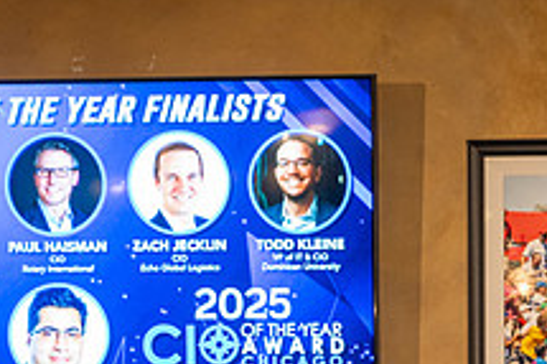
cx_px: 542
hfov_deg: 11.4
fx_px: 2702
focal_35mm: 178
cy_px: 489
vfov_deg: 7.6
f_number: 4
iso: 2500
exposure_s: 1/100
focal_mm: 66
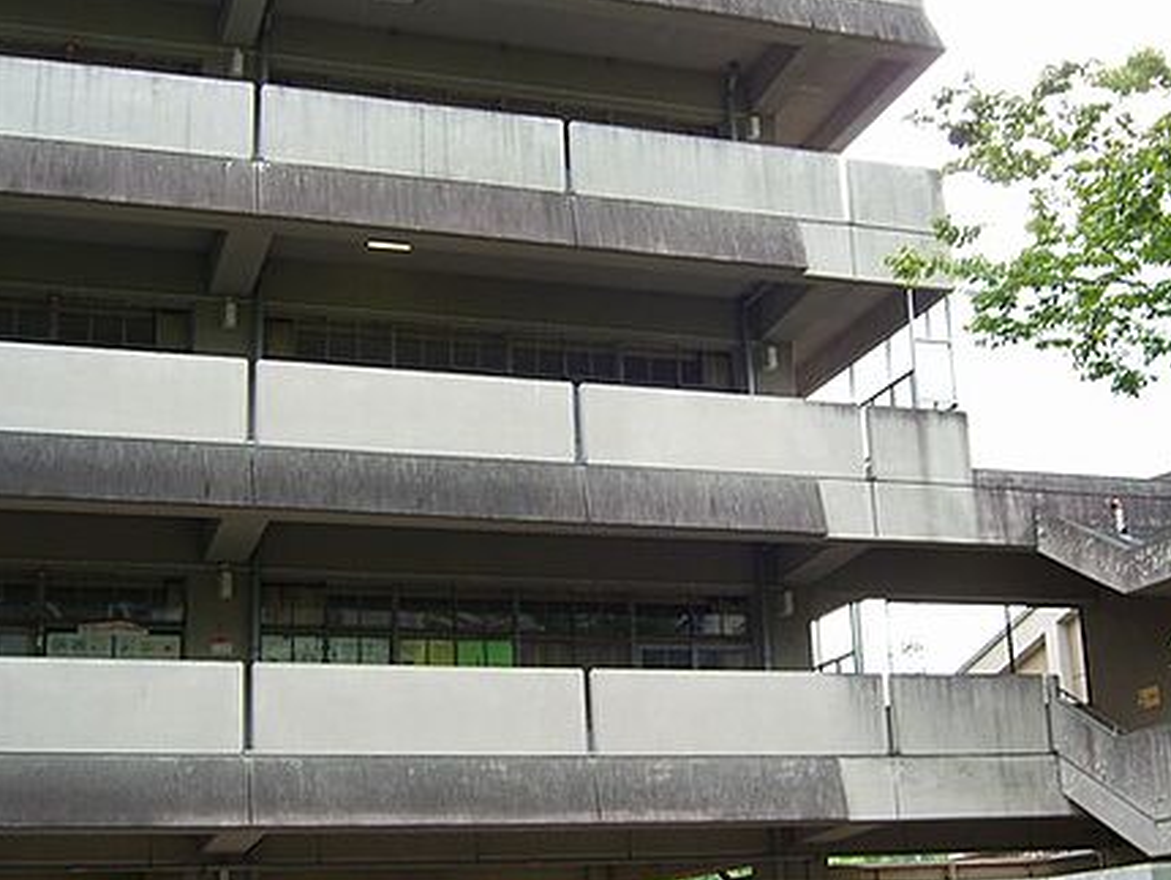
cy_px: 474
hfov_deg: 36.1
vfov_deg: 27.5
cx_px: 664
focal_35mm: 53
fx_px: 1794
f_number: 4
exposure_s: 1/80
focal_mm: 7.9
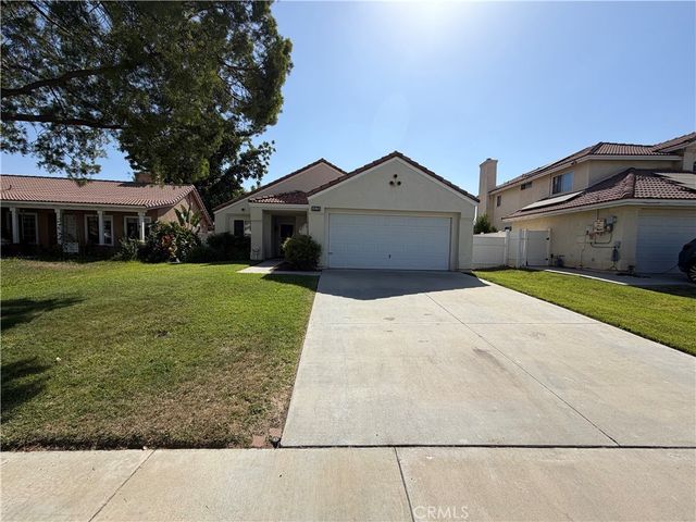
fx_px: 281
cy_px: 261
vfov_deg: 85.7
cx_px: 348
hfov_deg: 102.1
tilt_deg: -2.1
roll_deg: -1.0
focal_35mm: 14
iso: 20
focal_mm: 2.22
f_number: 2.2
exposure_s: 1/1189
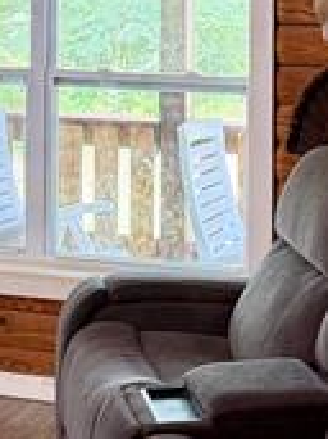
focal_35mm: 108
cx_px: 161
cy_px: -10
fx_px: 1366
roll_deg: -1.3
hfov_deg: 13.7
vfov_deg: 17.7
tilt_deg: -2.1
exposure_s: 1/60
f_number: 1.78
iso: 250
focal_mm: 6.76
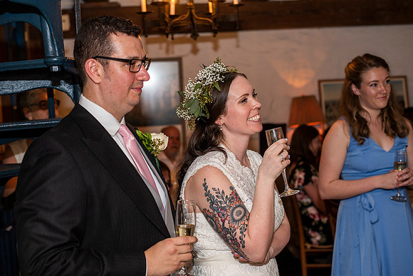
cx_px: 206
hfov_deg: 39.6
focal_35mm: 50
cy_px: 138
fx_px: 574
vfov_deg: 27.0
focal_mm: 50
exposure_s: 1/100
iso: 500
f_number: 3.2
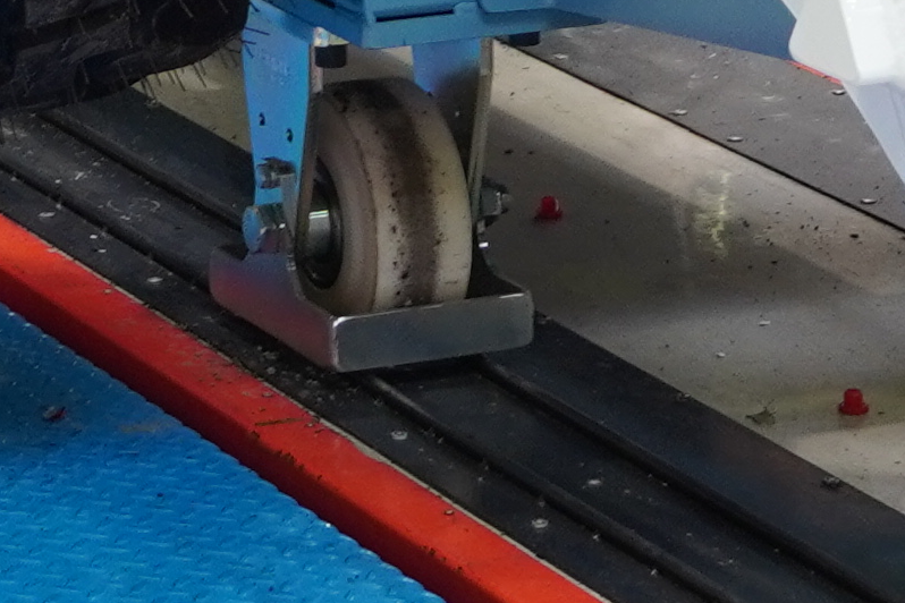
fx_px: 5951
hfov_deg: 8.7
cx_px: 112
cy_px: -1359
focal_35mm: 237
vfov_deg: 5.4
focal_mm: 21
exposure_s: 1/40
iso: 400
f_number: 4
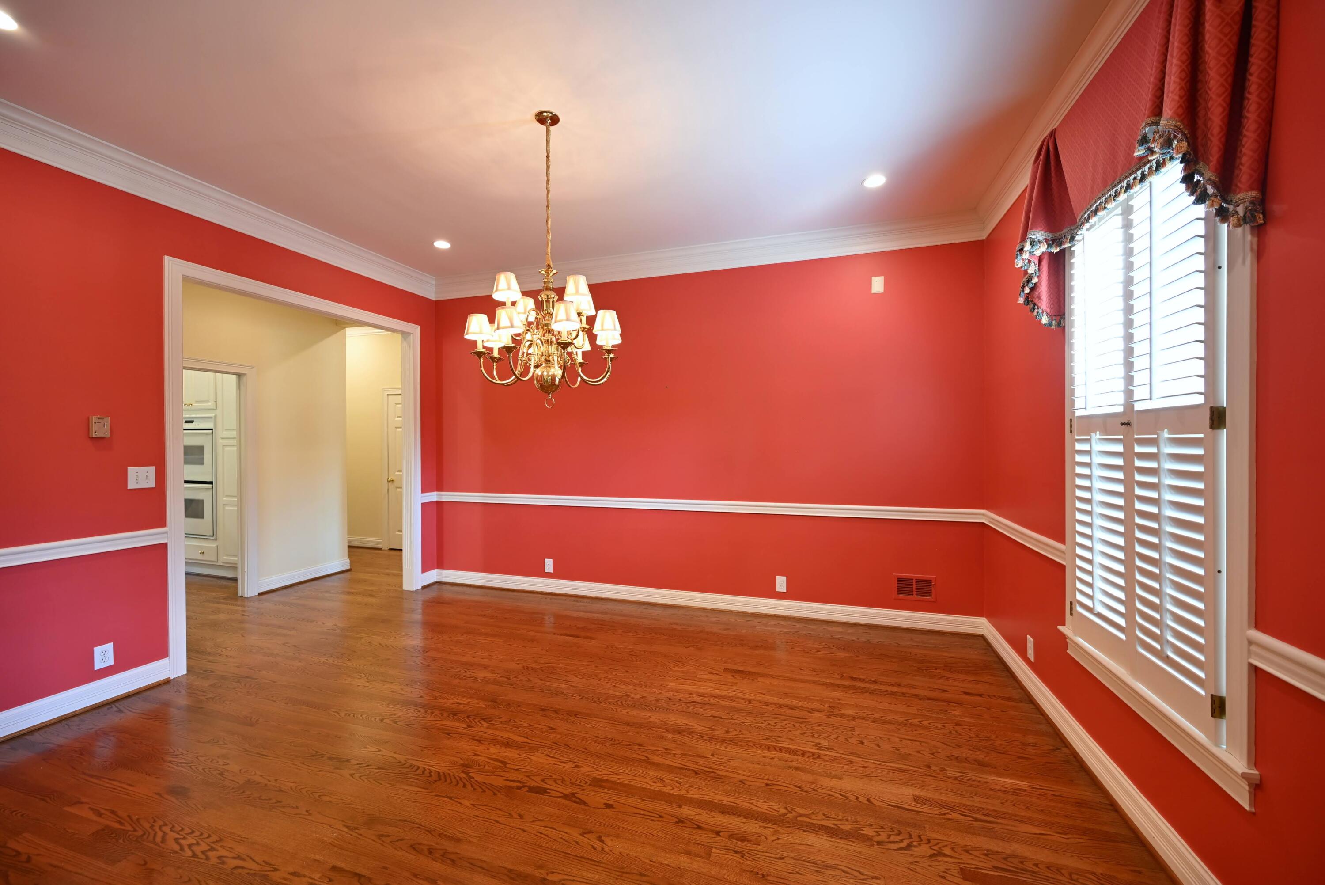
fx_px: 515
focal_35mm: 14
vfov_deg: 81.3
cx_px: 662
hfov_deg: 104.2
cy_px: 442
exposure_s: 1/20
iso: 450
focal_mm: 14
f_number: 4.5
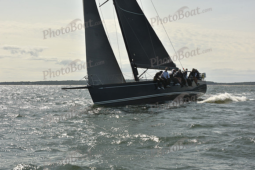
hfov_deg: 28.8
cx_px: 128
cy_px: 85
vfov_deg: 19.5
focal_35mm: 70
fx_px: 496
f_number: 10
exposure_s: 1/800
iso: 250
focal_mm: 70
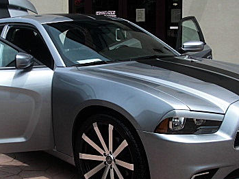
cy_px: 109
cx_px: 86
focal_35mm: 66
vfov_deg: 22.2
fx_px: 456
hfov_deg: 29.2
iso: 50
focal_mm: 6.3
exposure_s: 1/800
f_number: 2.8
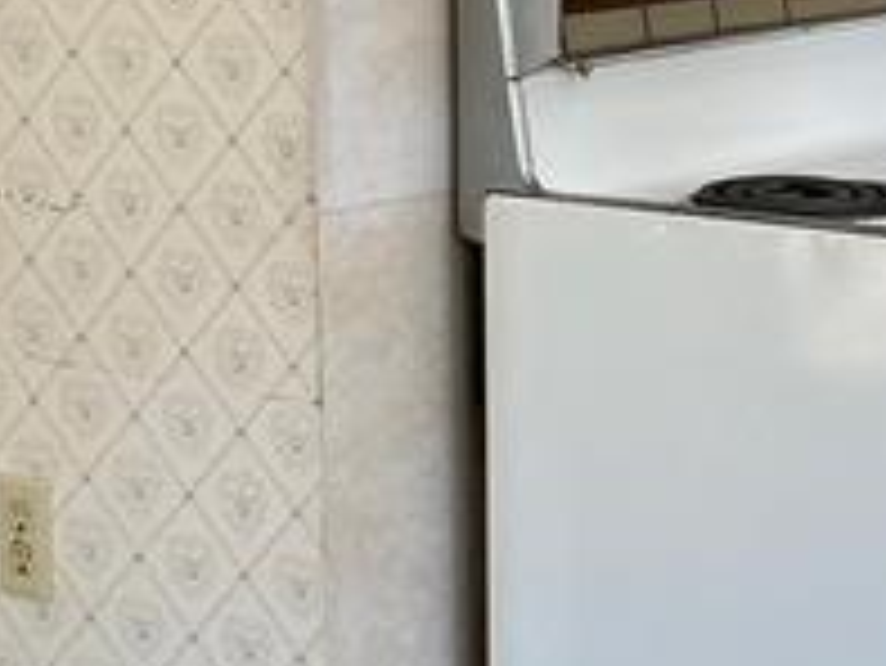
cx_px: 1385
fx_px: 3457
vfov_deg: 10.9
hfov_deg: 13.6
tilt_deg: -7.0
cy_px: 45
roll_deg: +0.1
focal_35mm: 135
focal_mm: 4.25
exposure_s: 1/122
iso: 40
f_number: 1.8
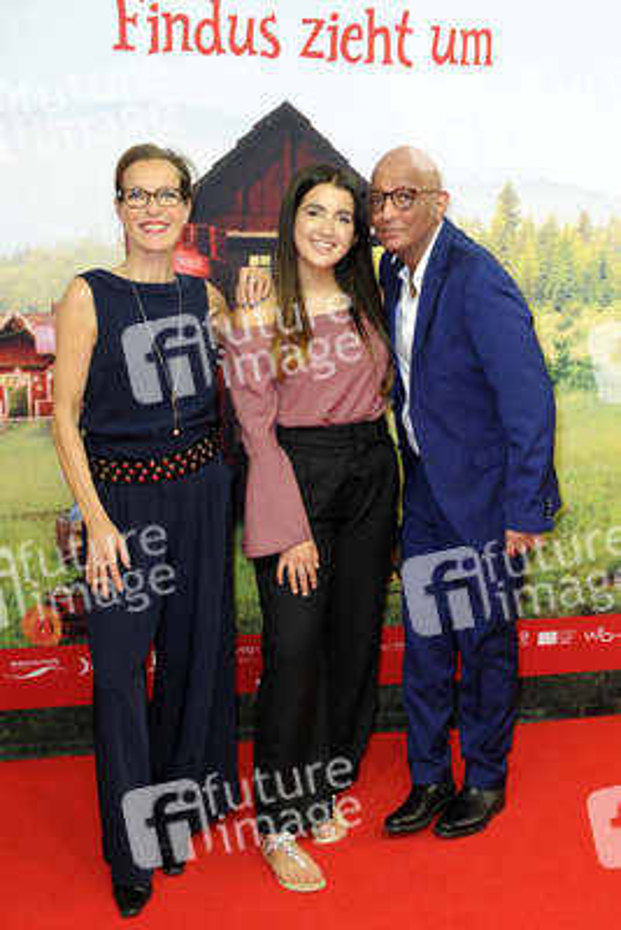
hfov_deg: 35.1
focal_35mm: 38
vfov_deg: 50.7
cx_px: 310
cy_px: 465
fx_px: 982
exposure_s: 1/160
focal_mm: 38
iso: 1600
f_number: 7.1
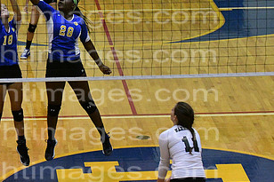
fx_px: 3012
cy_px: 37
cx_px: 17
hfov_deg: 5.2
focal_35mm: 396
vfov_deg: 3.5
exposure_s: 1/640
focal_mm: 140
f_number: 4
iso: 8000
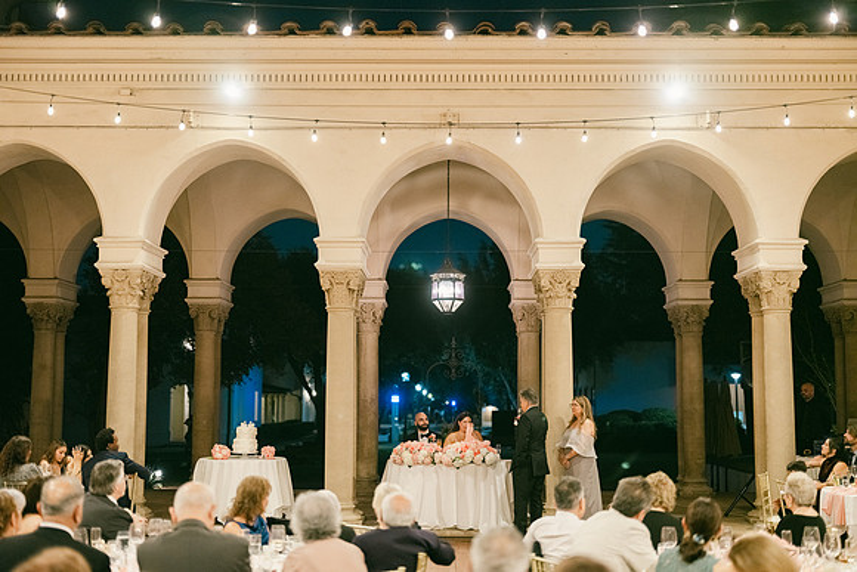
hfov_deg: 42.9
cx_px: 428
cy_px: 286
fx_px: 1089
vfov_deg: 29.4
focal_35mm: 46
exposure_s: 1/125
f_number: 1.7
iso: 4000
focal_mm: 55
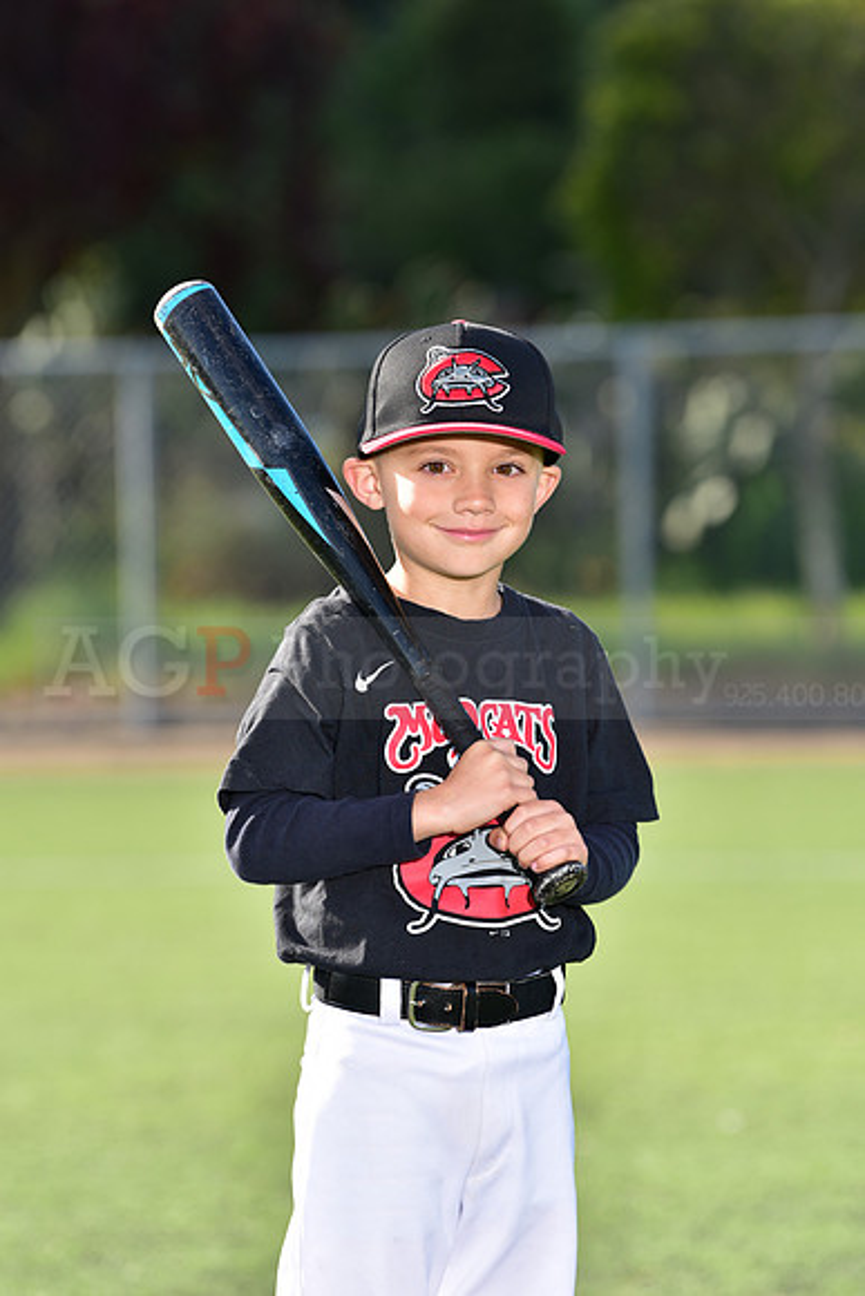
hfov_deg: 7.2
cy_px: 648
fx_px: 6843
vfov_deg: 10.8
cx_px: 432
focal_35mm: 190
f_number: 5
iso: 80
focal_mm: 190
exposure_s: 1/200
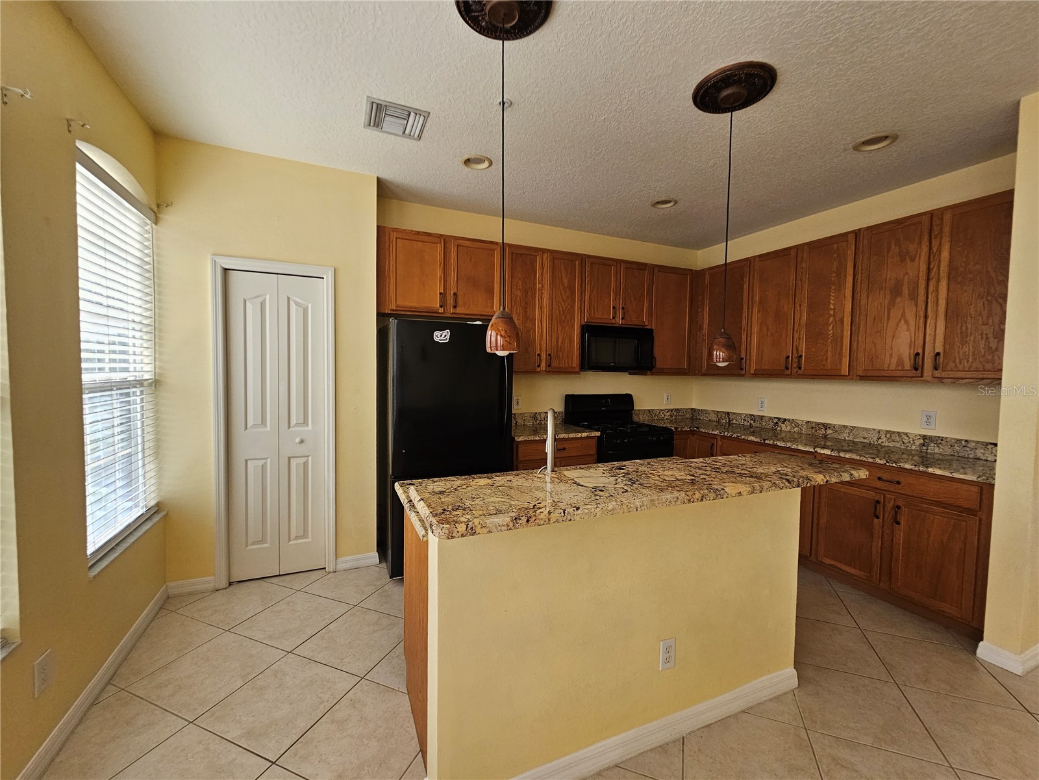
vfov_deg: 89.9
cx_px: 520
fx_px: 390
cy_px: 390
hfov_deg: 106.2
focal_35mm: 13
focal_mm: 2.2
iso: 160
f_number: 2.2
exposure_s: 1/207
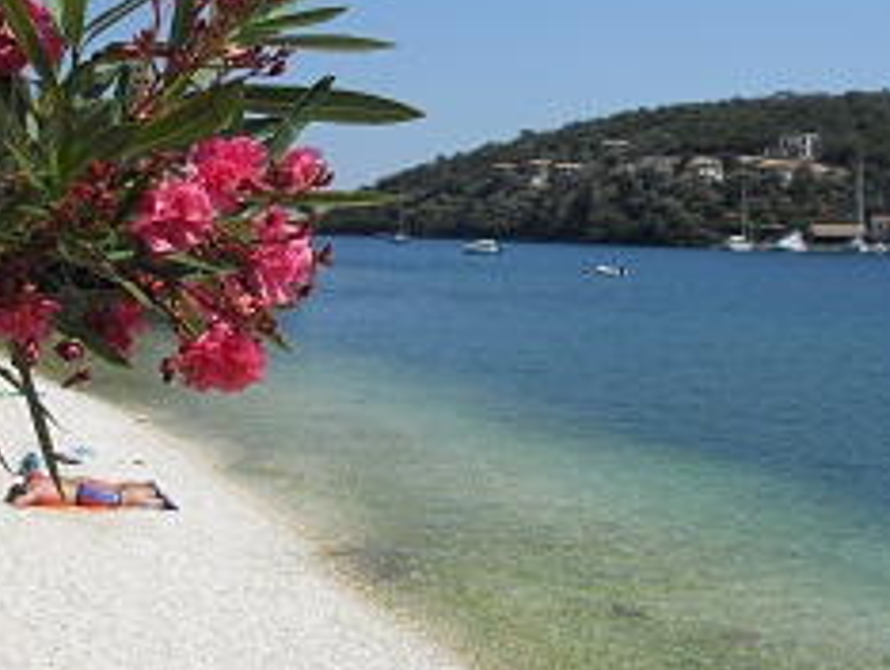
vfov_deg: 29.7
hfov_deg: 38.7
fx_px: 1261
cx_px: 352
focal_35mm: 49
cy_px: 310
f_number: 8
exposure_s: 1/250
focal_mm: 4.9
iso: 80
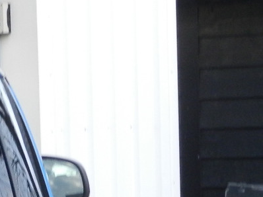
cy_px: 347
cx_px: -165
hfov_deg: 6.4
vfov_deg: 4.8
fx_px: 2308
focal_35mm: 304
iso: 360
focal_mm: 14.9
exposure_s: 1/25
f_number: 4.4
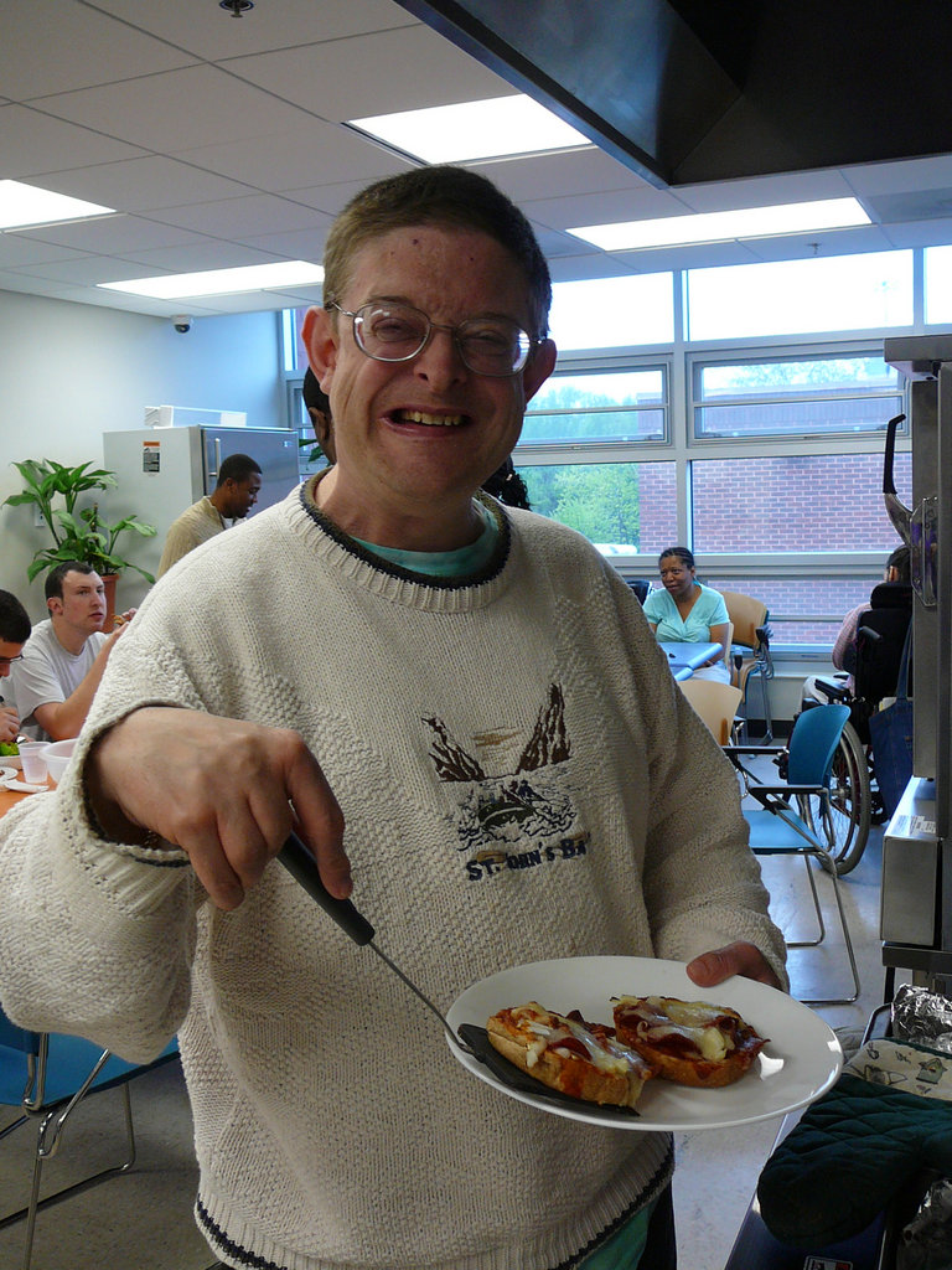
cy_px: 635
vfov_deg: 52.6
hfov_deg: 40.7
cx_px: 476
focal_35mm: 35
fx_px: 1283
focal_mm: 5.2
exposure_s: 1/40
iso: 100
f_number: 2.8
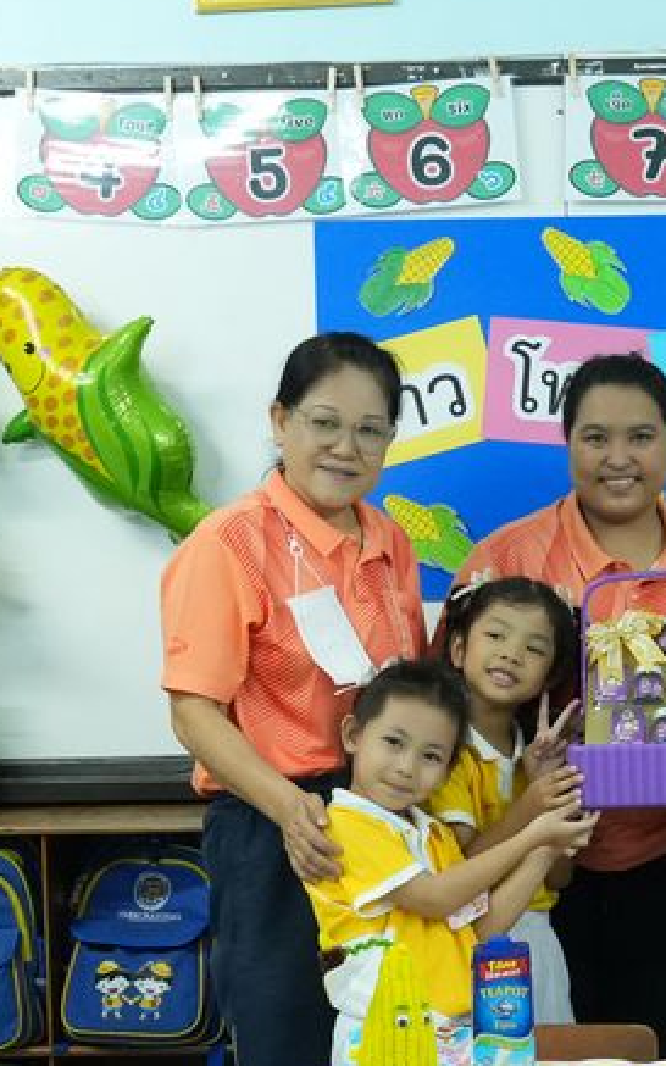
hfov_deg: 13.1
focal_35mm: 98
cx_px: 731
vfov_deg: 21.1
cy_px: 722
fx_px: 2856
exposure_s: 1/100
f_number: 5.6
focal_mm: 25
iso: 4000
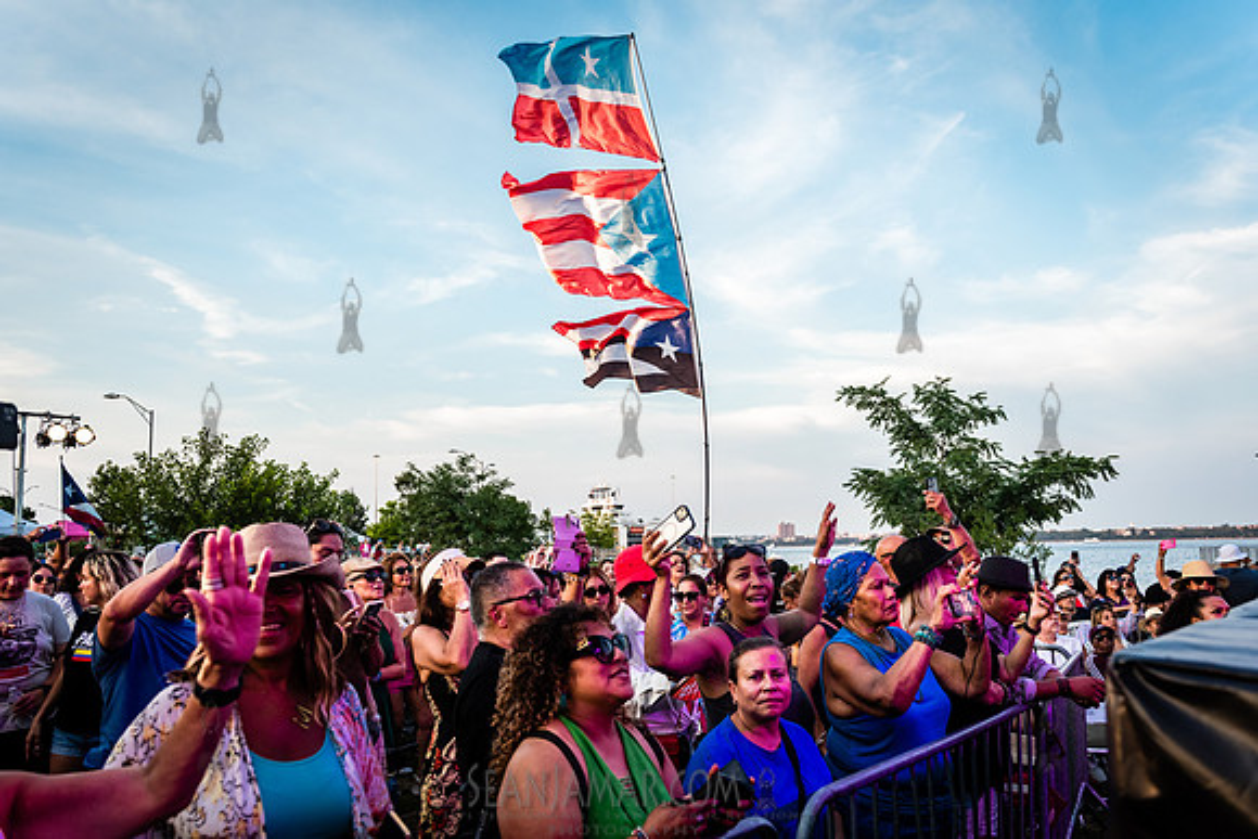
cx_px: 629
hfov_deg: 63.6
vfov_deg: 45.0
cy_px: 420
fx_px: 1014
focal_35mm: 29
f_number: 4
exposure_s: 1/640
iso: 2000
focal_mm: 29
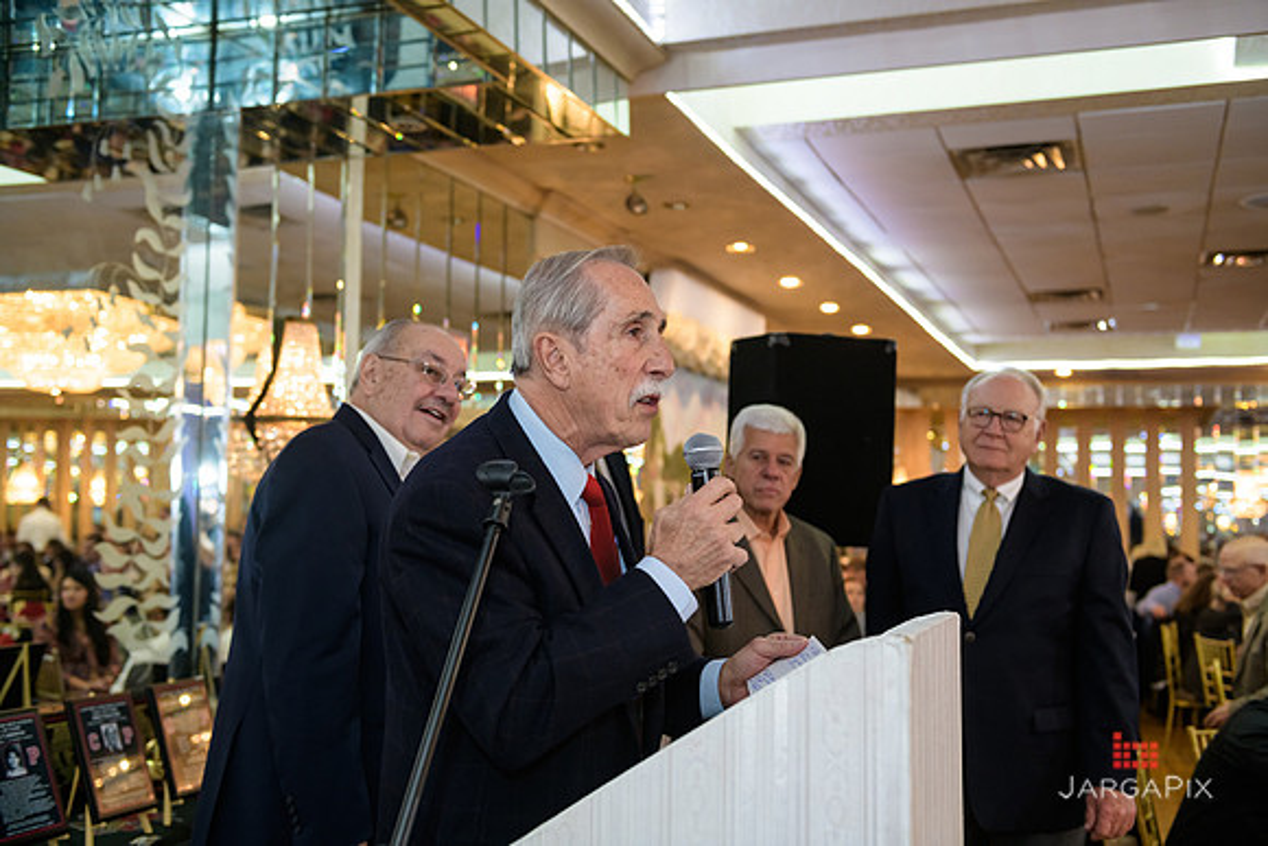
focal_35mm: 38
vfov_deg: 35.1
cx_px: 634
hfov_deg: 50.7
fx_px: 1339
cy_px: 423
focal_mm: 38
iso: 1000
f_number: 3.2
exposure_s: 1/125
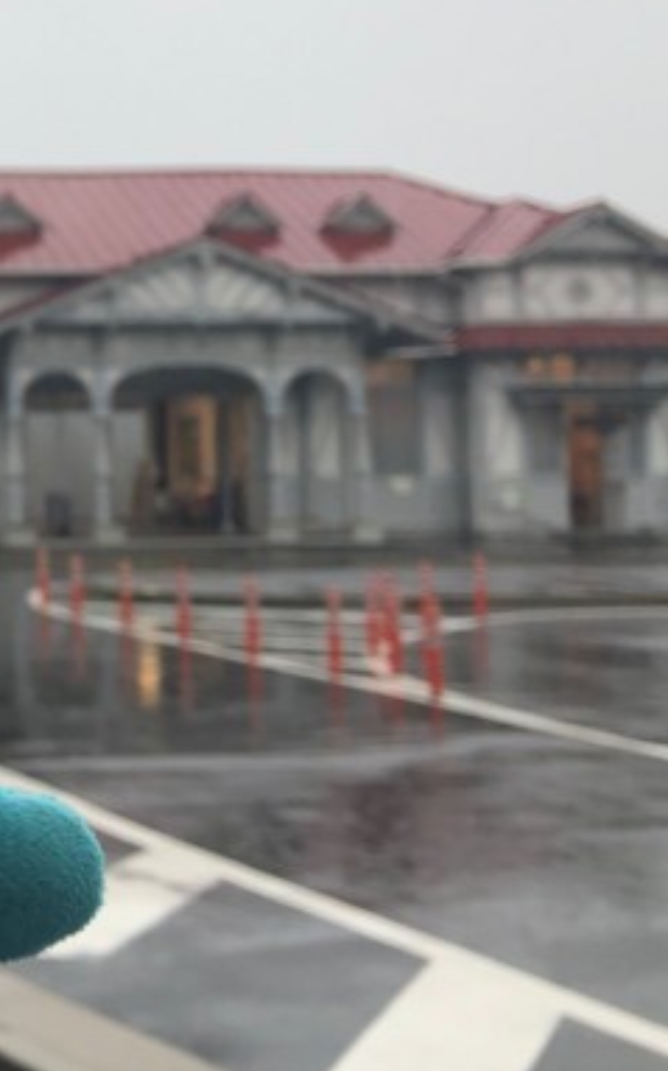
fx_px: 1808
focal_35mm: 62
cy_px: 403
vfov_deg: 32.8
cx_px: -361
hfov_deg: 18.4
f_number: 1.8
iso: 25
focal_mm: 3.99
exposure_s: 1/120
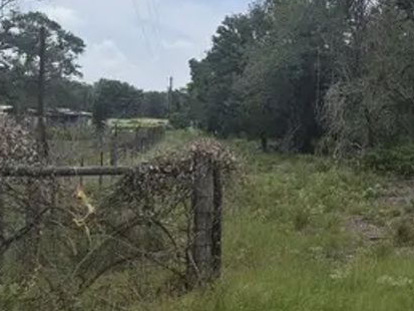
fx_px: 682
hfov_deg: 32.0
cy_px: 94
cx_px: 378
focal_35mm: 57
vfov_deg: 25.5
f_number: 1.8
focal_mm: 5.4
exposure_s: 1/5664
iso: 80
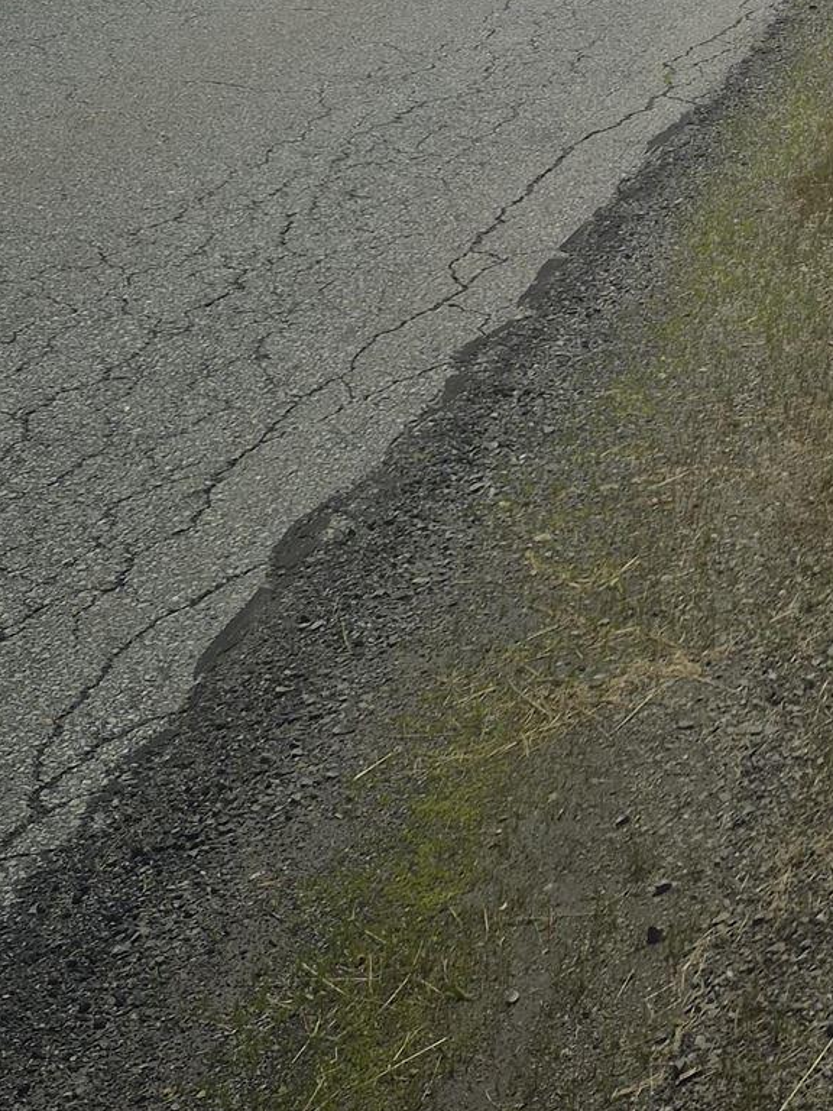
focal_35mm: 69
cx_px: 1151
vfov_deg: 24.4
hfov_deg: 19.3
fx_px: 2214
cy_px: -356
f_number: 1.8
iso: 25
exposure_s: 1/3728
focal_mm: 5.4
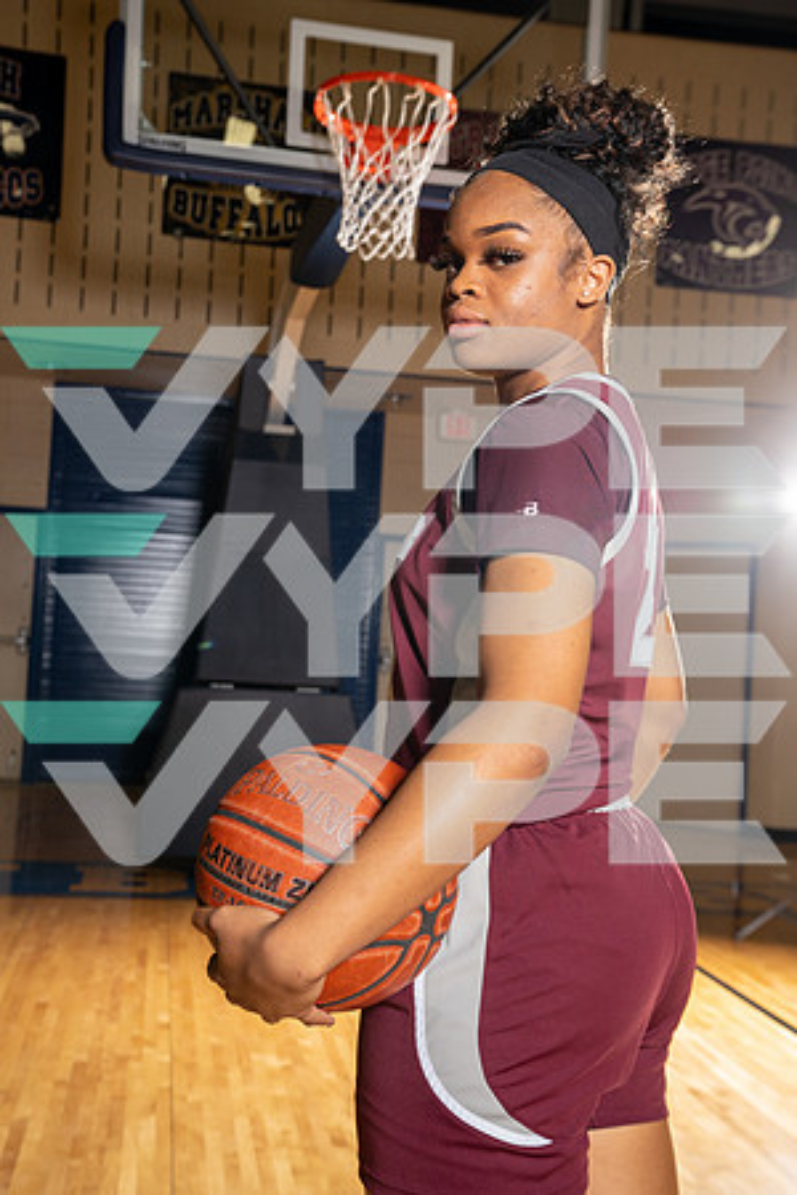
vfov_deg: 46.4
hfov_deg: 31.9
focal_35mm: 42
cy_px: 598
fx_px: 1395
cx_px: 398
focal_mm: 42
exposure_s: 1/250
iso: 640
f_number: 5.6
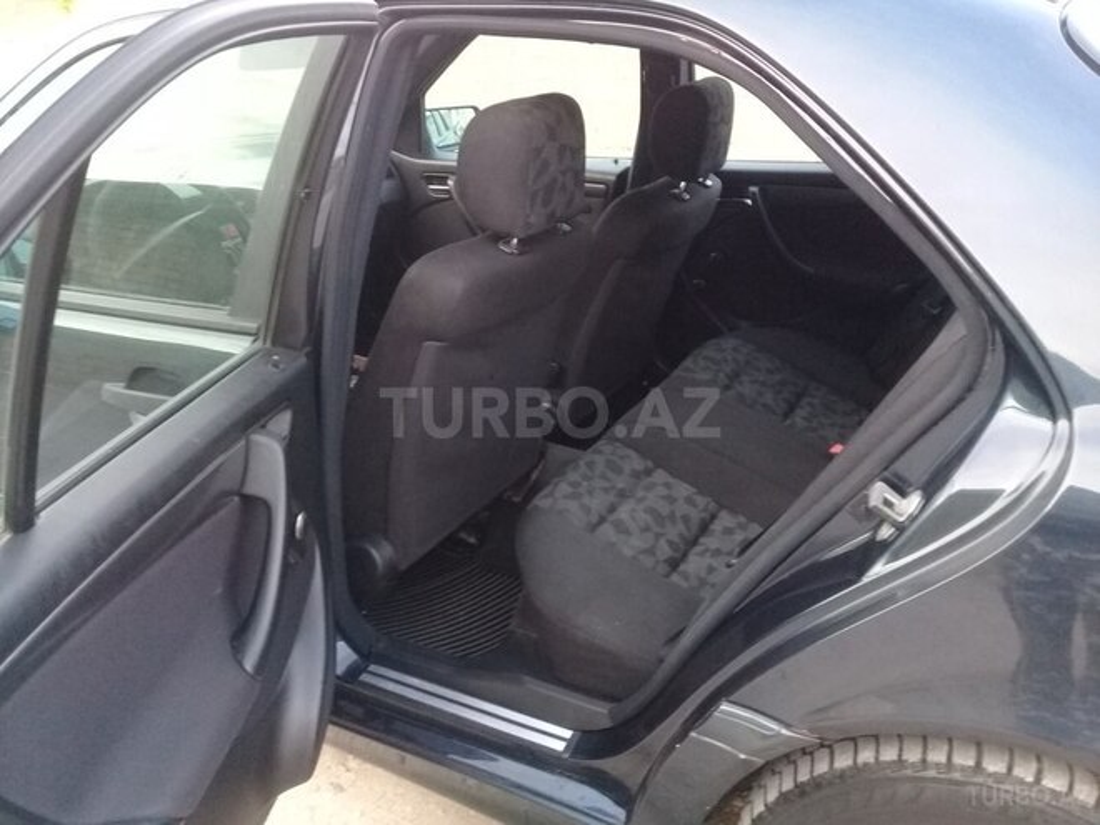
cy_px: 412
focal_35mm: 31
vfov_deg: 45.4
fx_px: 985
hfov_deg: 58.4
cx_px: 550
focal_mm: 3.3
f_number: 2.2
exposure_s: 1/30
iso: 200
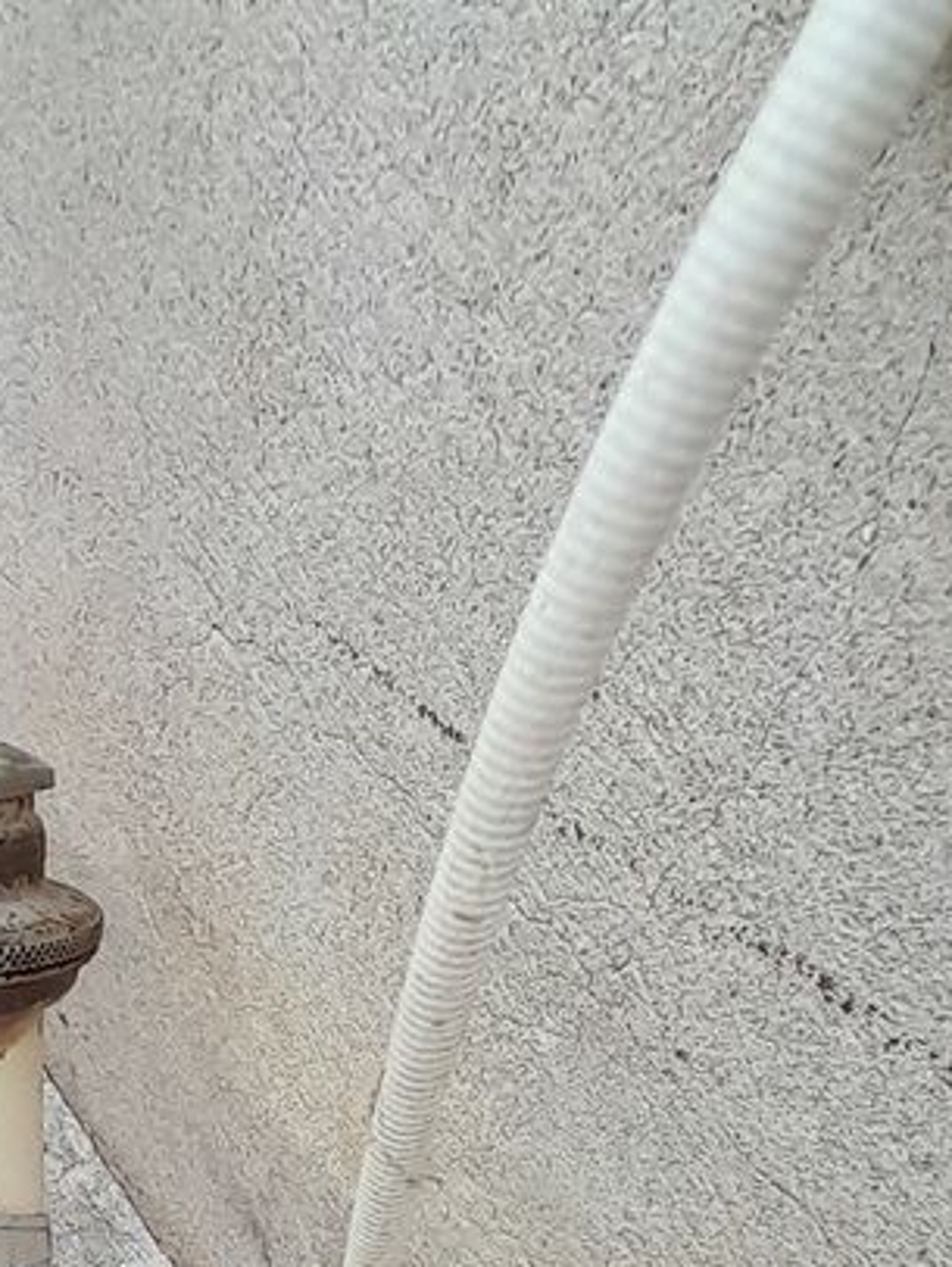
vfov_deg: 44.7
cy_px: 1361
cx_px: 203
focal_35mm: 32
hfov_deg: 42.4
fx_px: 1172
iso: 64
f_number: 2.2
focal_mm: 1.13
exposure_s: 1/120
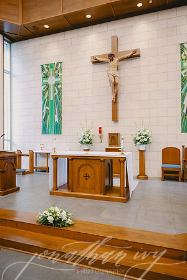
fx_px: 187
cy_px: 140
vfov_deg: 73.7
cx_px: 94
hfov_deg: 53.1
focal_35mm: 24
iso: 2000
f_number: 2.8
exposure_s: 1/320
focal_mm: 24
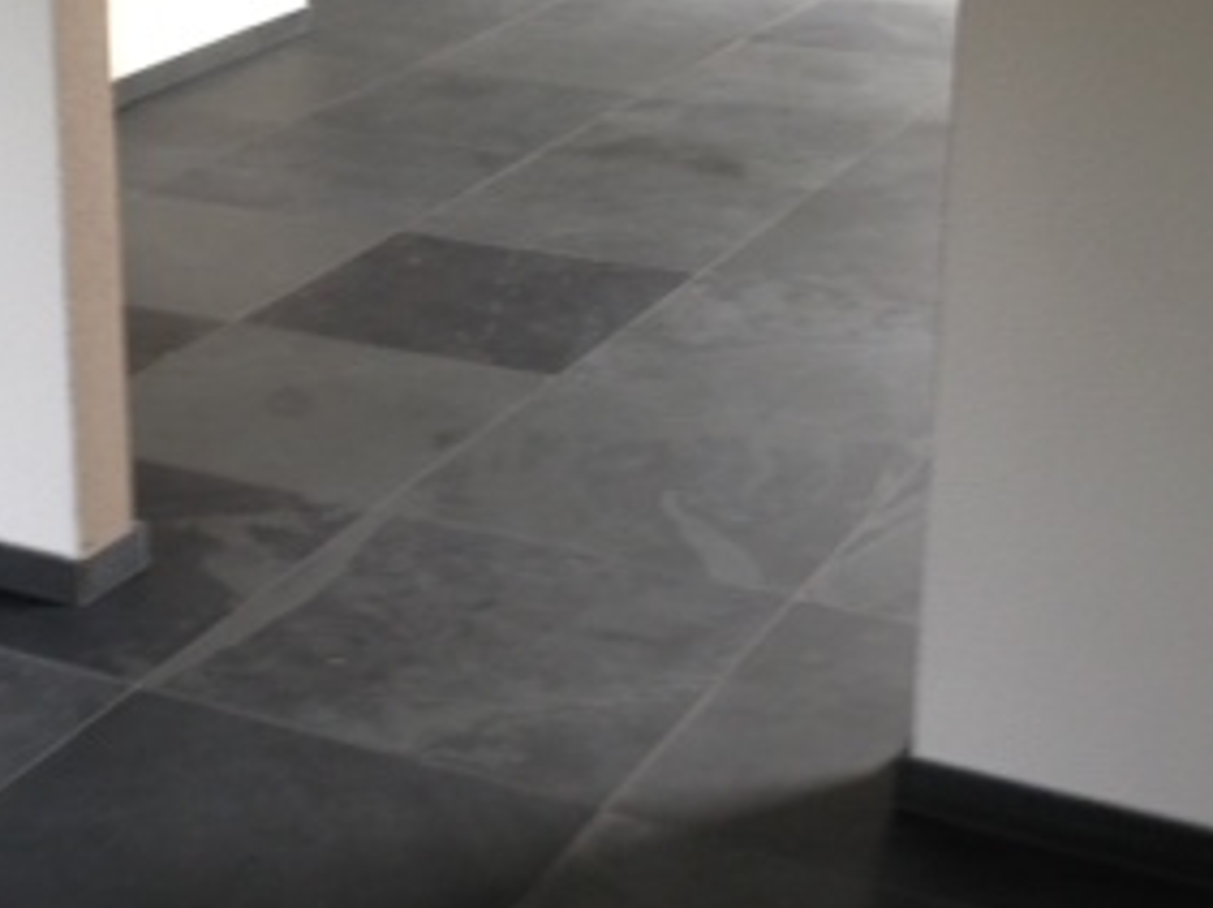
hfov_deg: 25.6
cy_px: 301
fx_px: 2626
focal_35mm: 75
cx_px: 249
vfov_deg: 19.5
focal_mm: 4.13
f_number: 2.4
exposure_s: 1/20
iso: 50
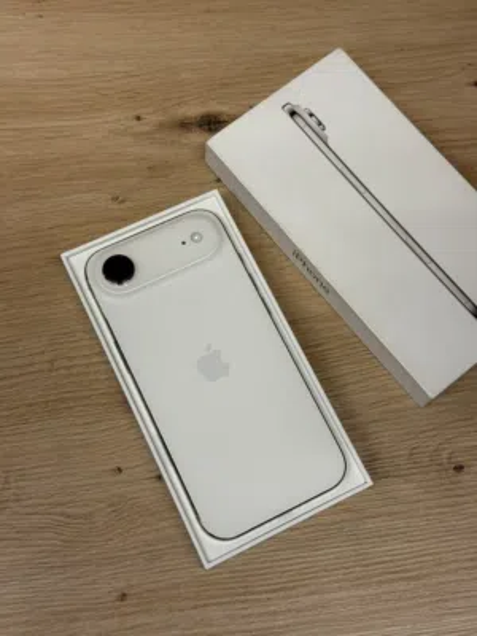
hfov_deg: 30.3
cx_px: 238
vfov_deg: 39.7
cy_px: 318
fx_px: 882
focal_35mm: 48
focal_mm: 6.76
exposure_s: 1/50
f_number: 1.78
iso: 50
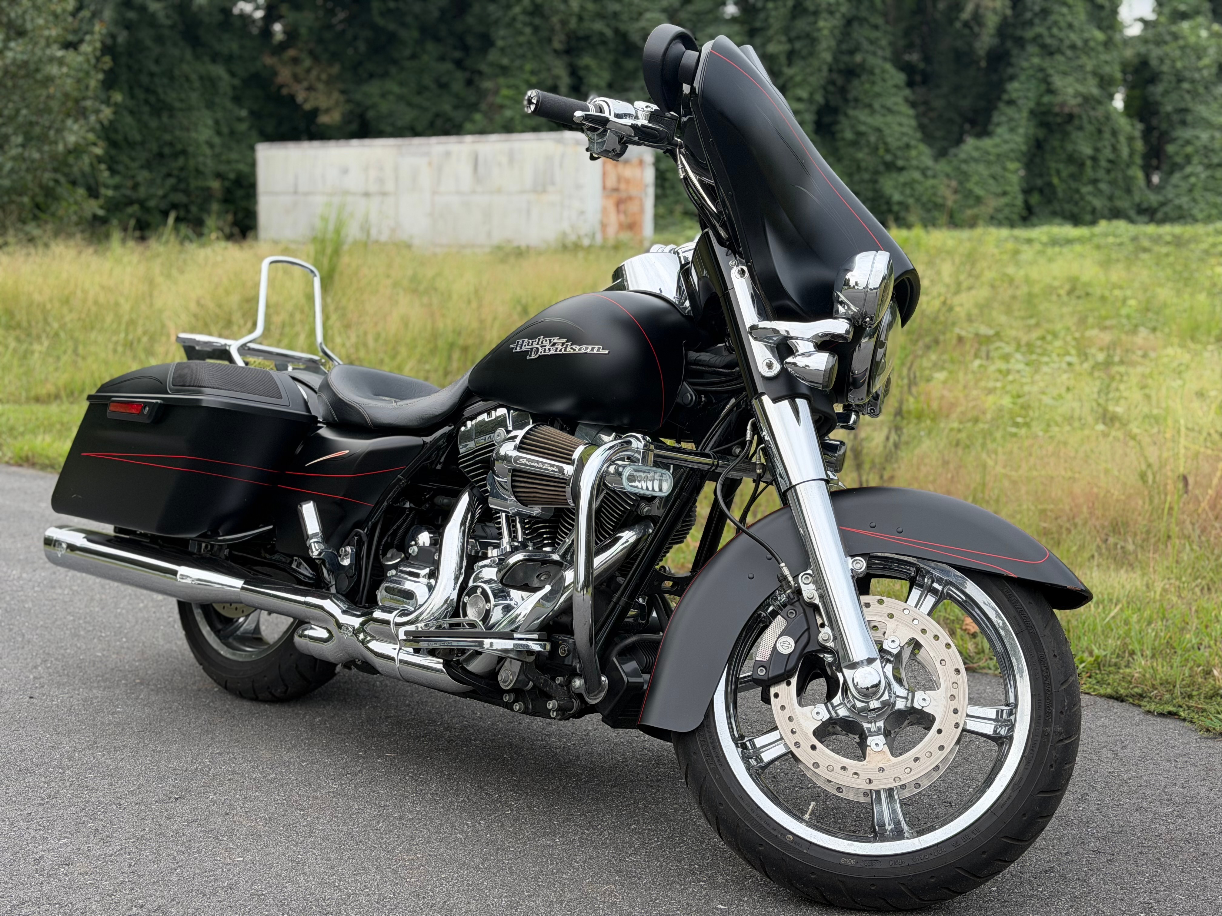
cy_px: 458
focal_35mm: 48
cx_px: 611
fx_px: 1694
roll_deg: +0.4
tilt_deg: -10.9
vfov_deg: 30.3
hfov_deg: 39.7
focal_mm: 6.76
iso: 80
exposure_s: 1/400
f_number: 1.78
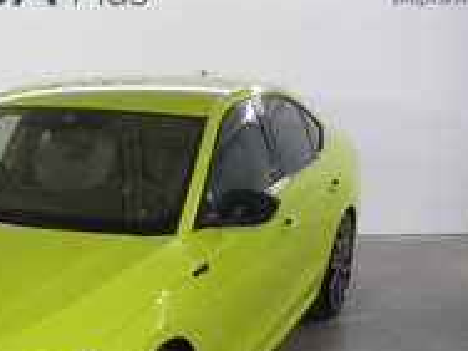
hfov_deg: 29.0
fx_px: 865
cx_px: 42
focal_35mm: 64
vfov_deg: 22.5
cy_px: 304
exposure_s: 1/30
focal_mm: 5.2
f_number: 3.3
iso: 160
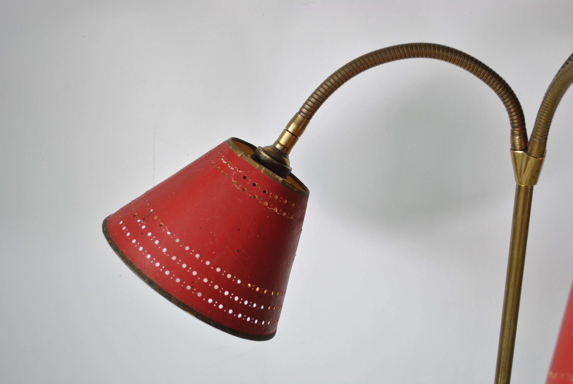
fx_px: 813
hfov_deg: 38.8
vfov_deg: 26.6
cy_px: 192
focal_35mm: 51
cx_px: 286
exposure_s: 1/100
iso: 200
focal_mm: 34
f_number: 5
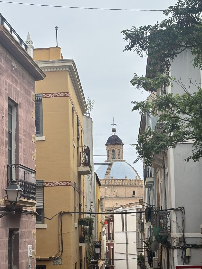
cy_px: 153
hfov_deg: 18.2
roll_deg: +1.4
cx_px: 107
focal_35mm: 81
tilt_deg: +6.7
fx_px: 630
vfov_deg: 24.1
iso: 32
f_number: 1.6
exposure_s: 1/3937
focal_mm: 5.96
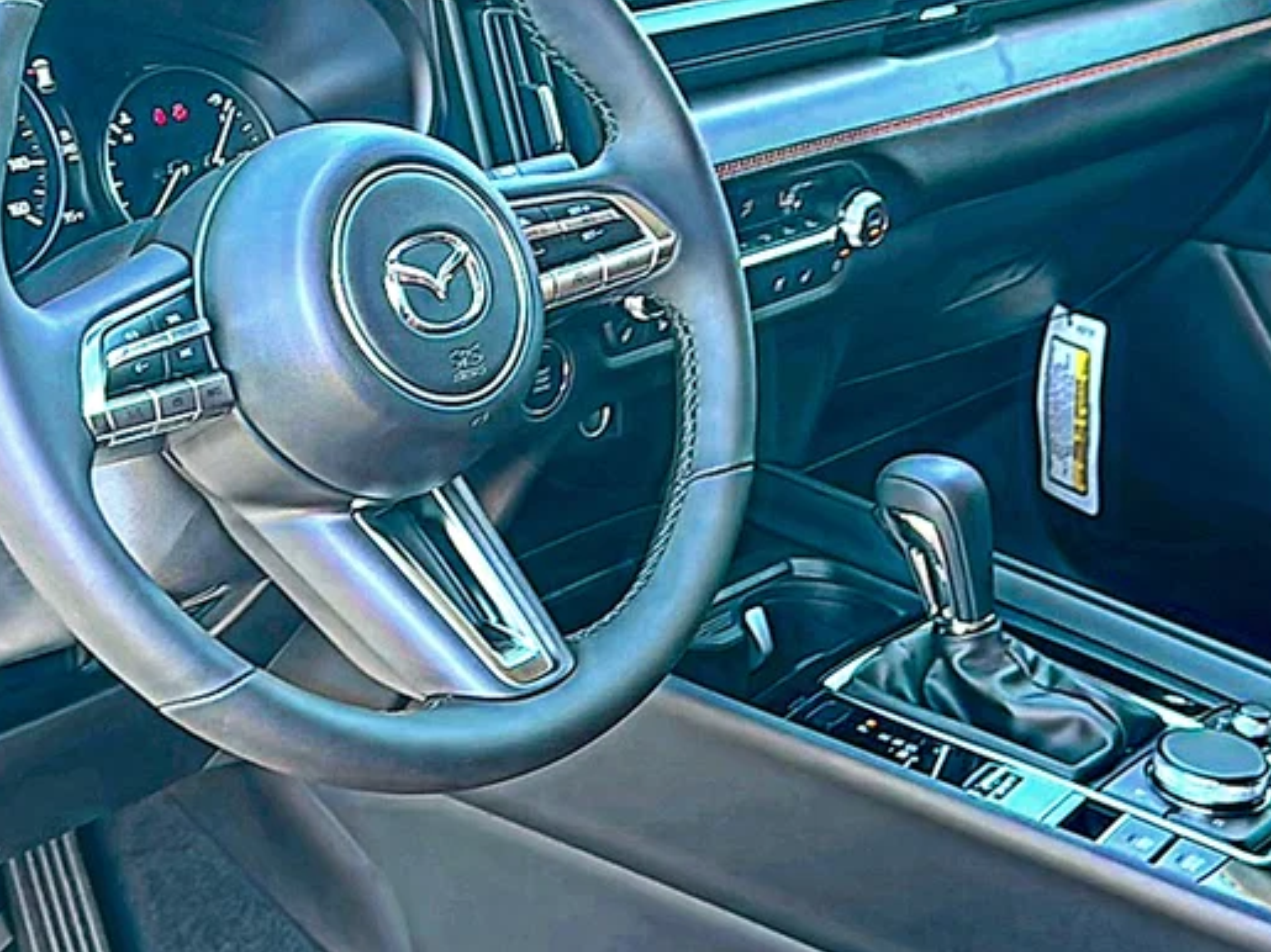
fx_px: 1946
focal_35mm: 53
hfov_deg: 36.2
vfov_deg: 27.4
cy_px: 359
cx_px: 612
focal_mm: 6.86
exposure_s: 1/96
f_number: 1.78
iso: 100
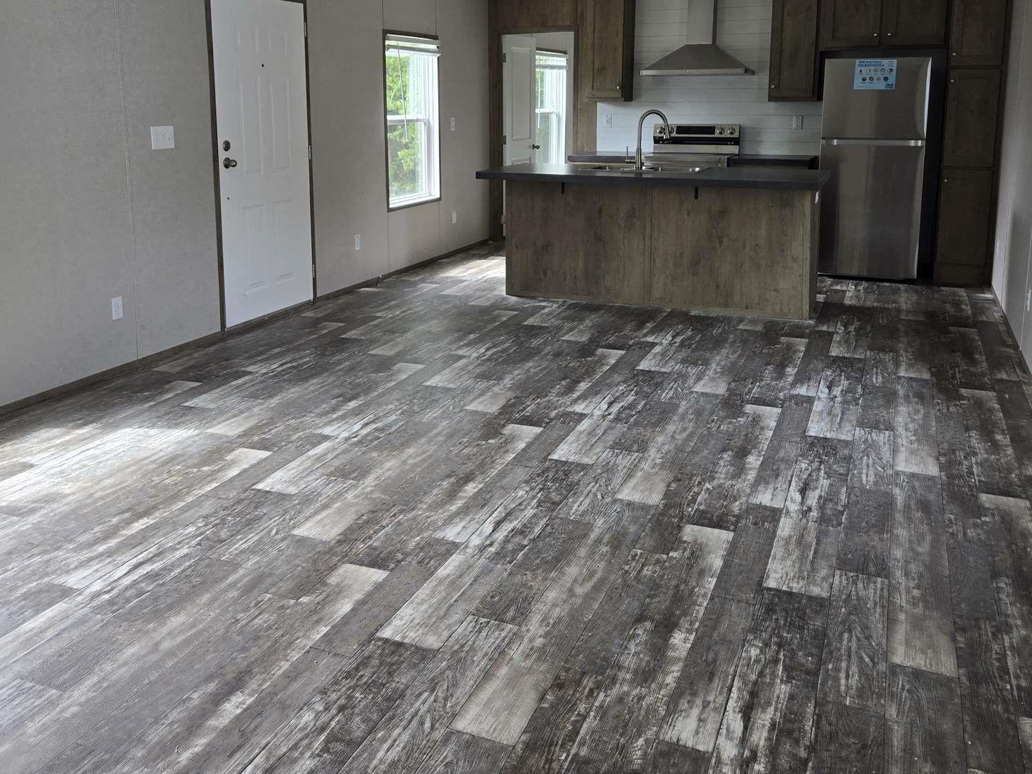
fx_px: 954
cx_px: 507
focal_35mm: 32
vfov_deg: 43.3
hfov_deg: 56.8
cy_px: 237
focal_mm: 5.4
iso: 64
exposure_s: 1/180
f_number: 1.8
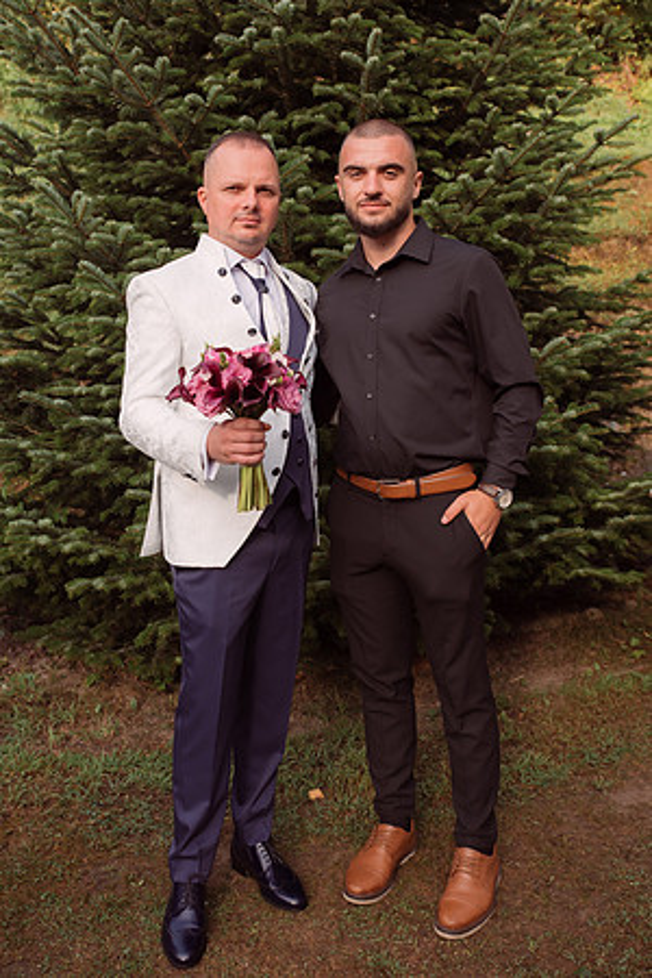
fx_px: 1032
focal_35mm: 38
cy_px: 489
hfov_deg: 35.1
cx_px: 326
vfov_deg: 50.7
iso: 250
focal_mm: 38
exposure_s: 1/800
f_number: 4.5
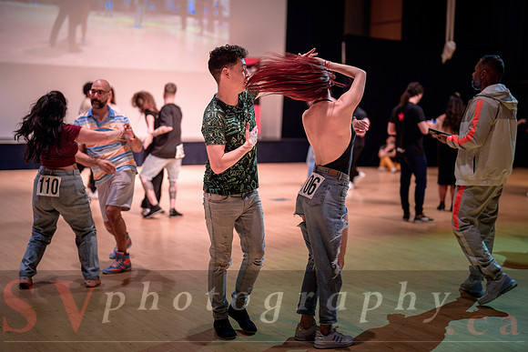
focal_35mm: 54
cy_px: 163
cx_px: 245
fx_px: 787
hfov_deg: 37.1
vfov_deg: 25.2
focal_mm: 50
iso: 1600
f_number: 1.4
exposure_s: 1/250
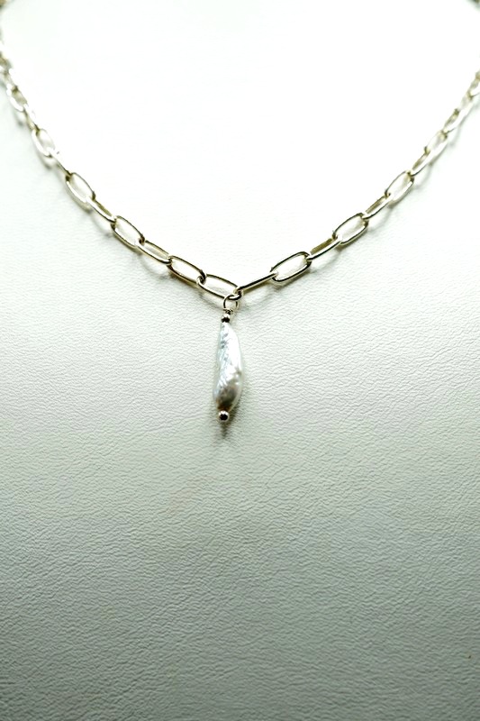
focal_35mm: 45
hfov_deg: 29.9
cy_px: 360
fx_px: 900
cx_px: 240
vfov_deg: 43.6
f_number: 7.1
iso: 100
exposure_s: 1/25
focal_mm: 30
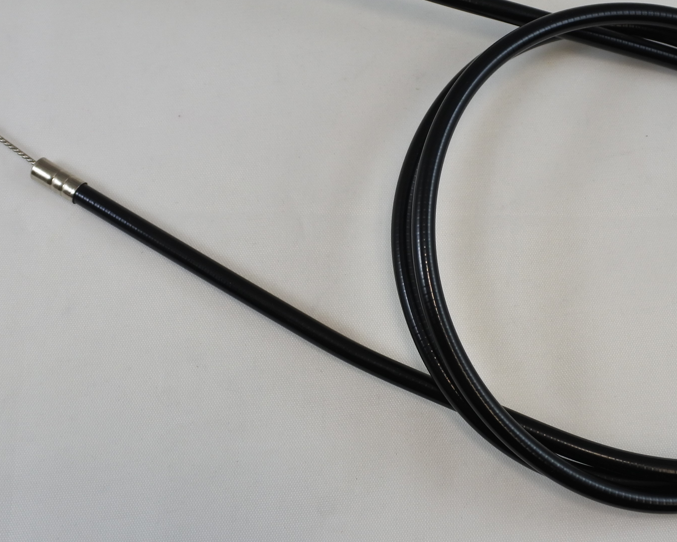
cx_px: 363
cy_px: 172
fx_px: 1042
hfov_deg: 36.0
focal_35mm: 52
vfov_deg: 28.9
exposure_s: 1/250
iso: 320
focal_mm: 11.6
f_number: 3.8
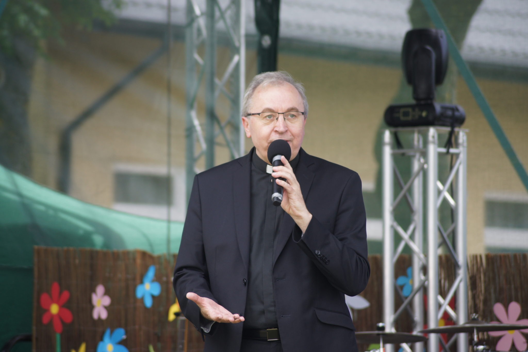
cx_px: 264
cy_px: 176
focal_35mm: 240
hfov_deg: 8.6
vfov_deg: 5.7
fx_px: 3519
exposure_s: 1/250
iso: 250
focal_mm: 160
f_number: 5
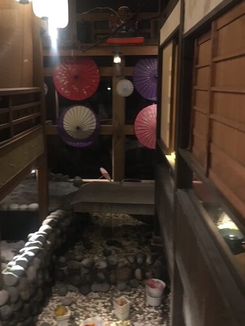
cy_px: 151
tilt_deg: -12.2
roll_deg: +0.3
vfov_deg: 52.6
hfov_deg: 40.6
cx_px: 106
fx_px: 330
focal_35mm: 35
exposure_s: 1/15
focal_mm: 4.15
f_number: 2.2
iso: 320
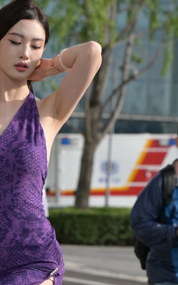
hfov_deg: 6.1
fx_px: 1677
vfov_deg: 9.6
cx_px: -11
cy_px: 283
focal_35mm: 216
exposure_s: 1/800
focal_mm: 85
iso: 220
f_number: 5
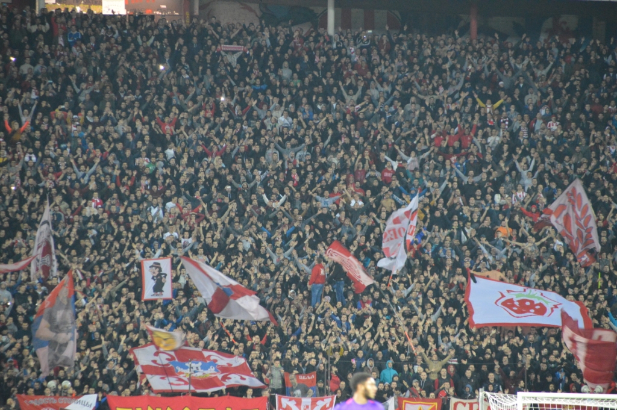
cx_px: 308
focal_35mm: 300
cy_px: 205
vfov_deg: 4.6
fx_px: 5137
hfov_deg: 6.9
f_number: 6.3
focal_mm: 200
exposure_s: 1/50
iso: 3200
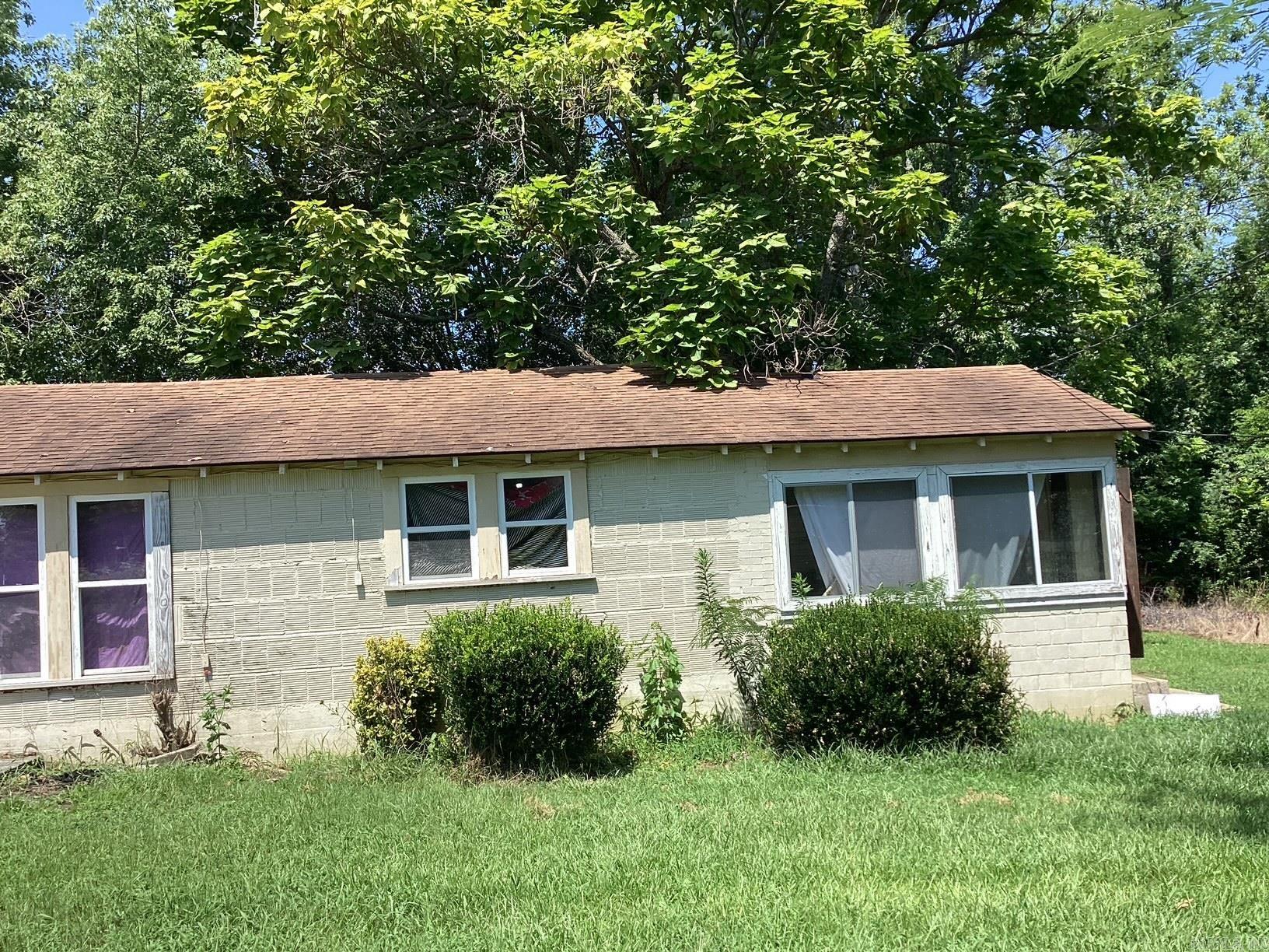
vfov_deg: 45.4
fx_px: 1136
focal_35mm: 31
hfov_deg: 58.4
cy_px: 476
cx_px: 634
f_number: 2.4
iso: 25
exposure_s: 1/762
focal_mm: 3.3
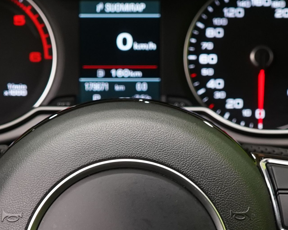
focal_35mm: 149
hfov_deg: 12.9
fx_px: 1270
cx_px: 128
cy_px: 223
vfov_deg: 10.3
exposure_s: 1/25
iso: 1250
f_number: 5
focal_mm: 34
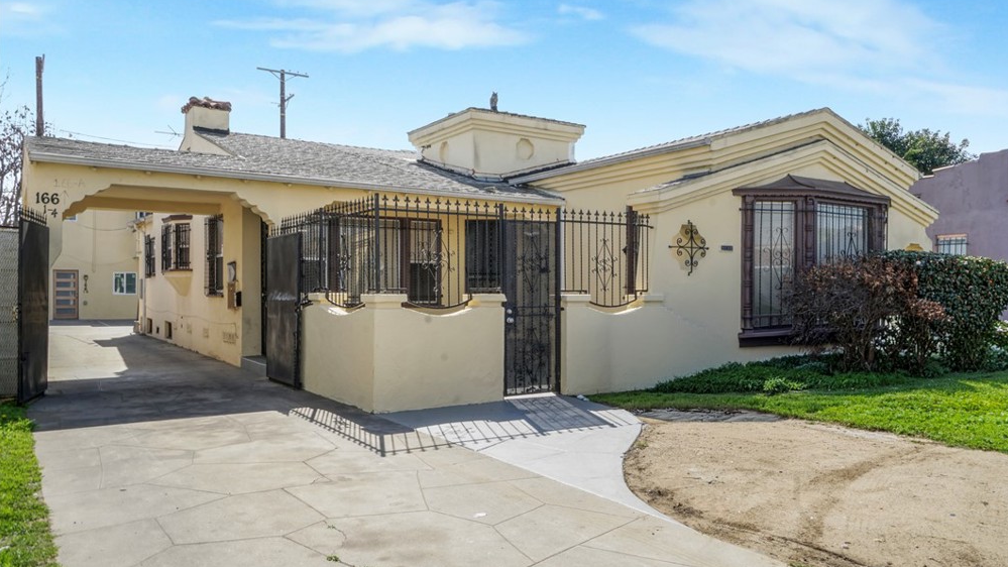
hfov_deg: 66.1
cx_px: 514
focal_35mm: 29
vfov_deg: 40.1
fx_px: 775
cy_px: 317
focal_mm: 18
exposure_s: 1/25
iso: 250
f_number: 22
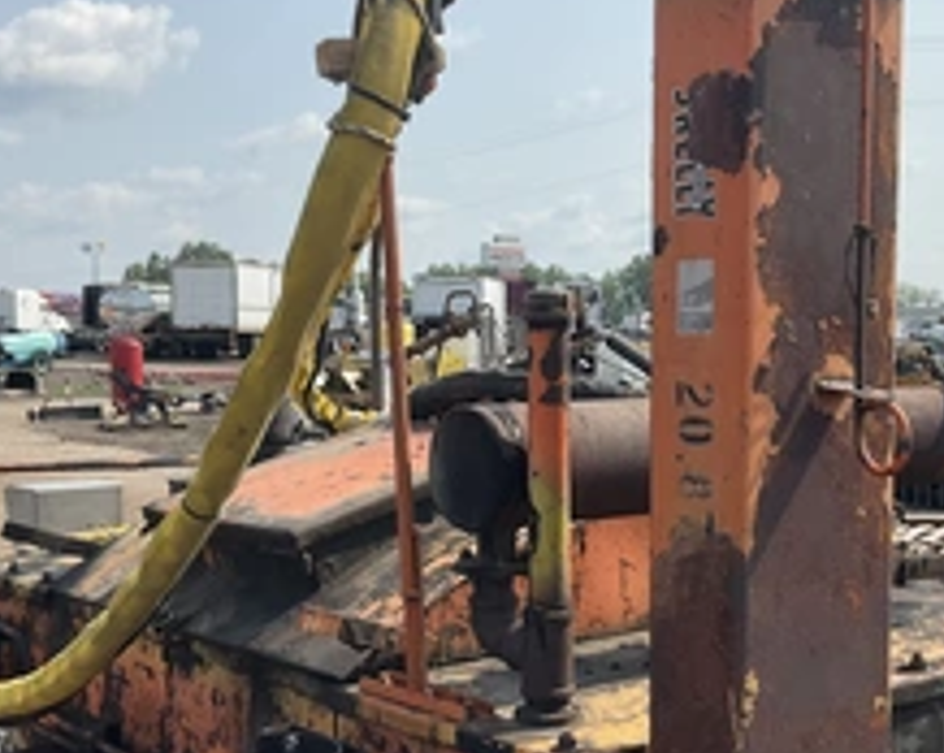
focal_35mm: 52
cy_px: 411
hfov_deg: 36.0
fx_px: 1452
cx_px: 515
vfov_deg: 29.1
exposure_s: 1/1451
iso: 25
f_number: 1.8
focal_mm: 3
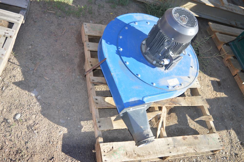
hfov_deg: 53.2
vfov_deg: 36.8
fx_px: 244
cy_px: 81
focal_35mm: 36
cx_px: 122
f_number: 4.5
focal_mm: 24
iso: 100
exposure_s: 1/200
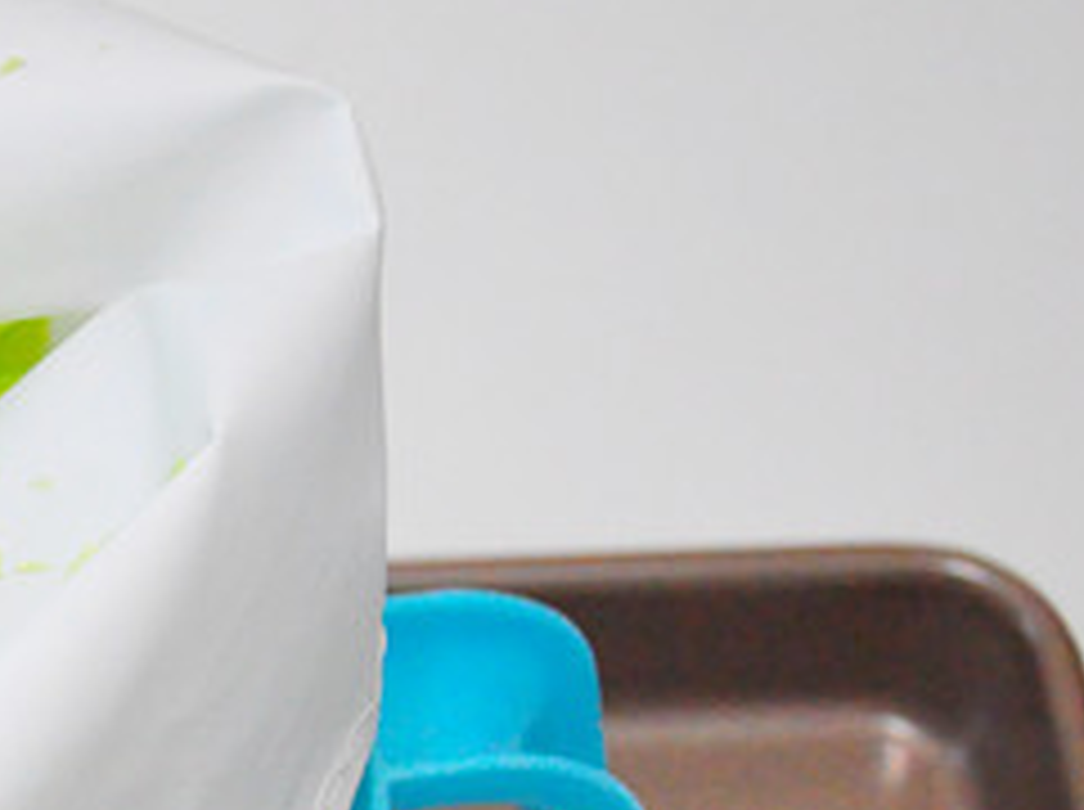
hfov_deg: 11.5
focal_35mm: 168
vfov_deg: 8.8
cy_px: 848
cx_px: -369
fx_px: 5240
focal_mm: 35
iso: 3200
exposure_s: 1/200
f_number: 4.5
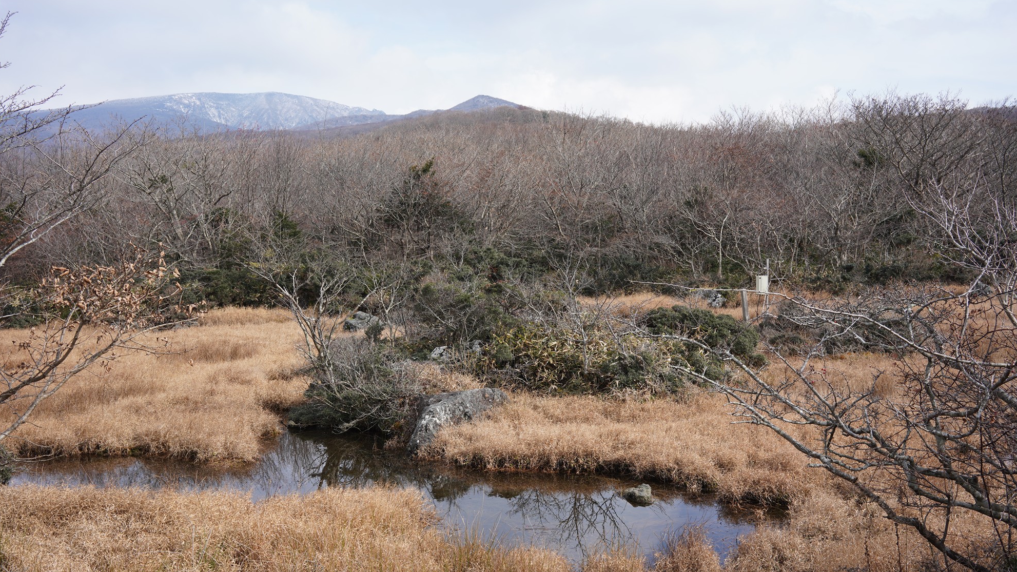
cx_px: 506
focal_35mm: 37
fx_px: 998
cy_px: 323
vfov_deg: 32.0
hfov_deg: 54.0
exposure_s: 1/100
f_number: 9
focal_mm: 35
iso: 100
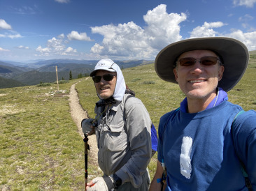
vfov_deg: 58.8
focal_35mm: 23
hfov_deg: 74.0
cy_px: 96
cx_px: 128
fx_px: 170
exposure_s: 1/546
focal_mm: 2.71
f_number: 2.2
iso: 25
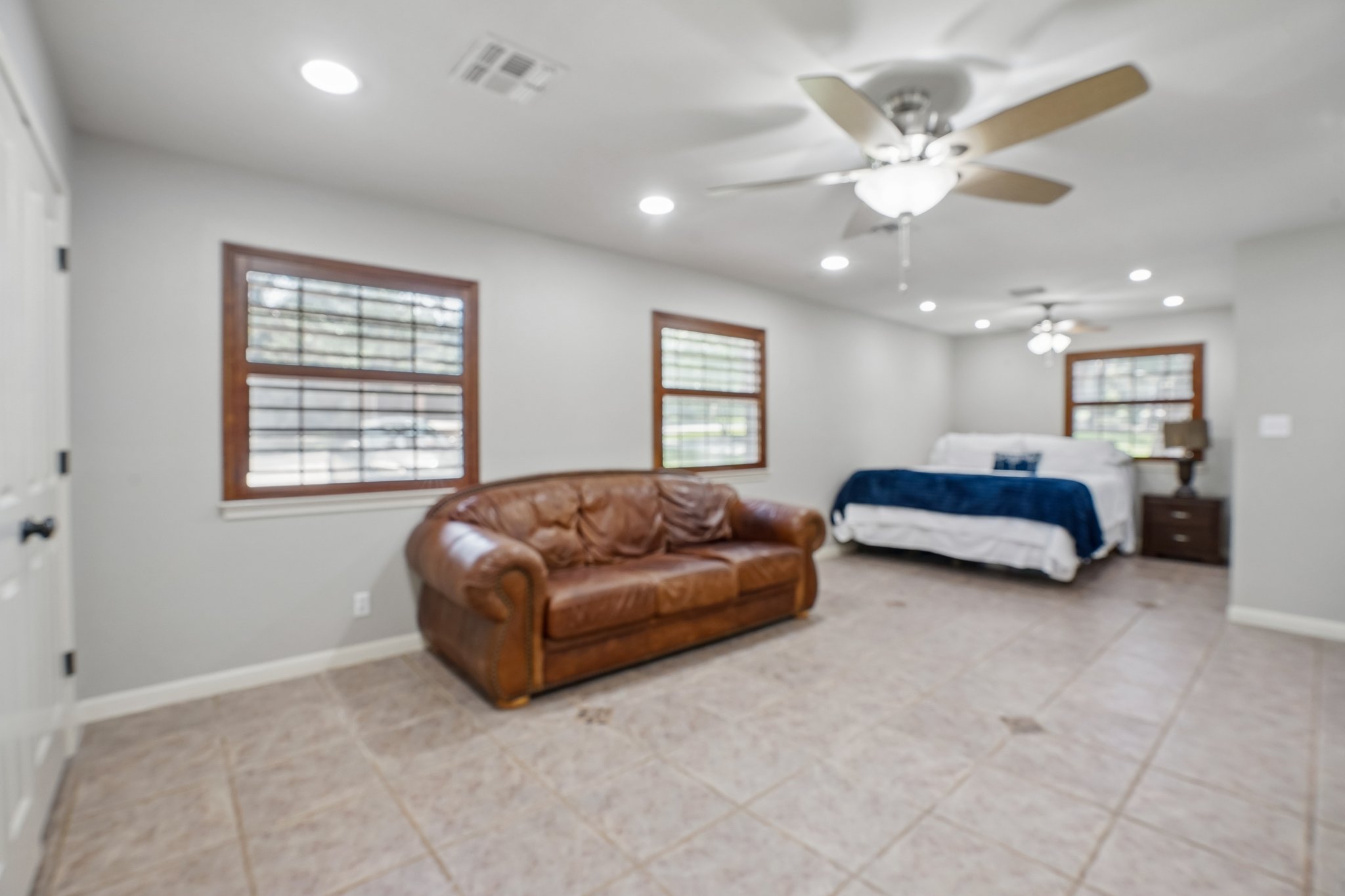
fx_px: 598
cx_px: 672
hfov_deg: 96.7
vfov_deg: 73.7
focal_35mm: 16
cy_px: 448
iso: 400
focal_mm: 16
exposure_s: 1/25
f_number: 8
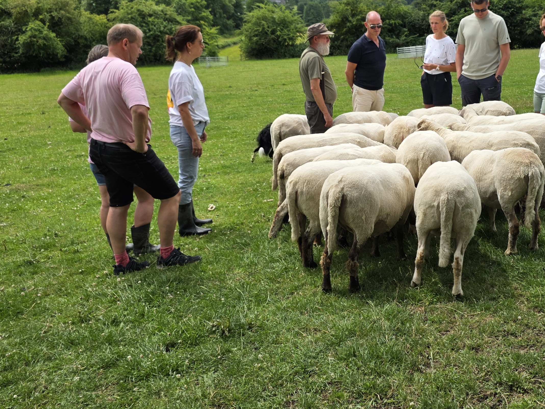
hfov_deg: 42.7
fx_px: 677
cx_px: 400
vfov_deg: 33.4
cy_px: 150
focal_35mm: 43
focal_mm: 6.3
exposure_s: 1/4766
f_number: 1.7
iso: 80
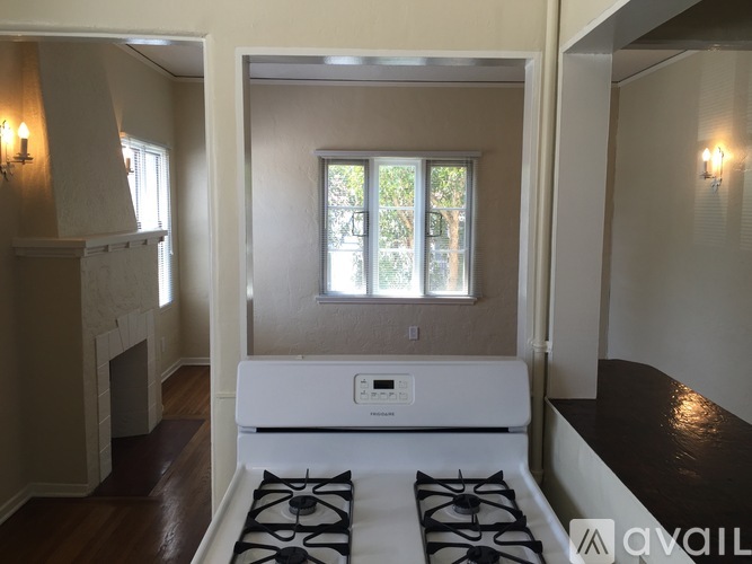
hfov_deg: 61.7
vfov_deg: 48.2
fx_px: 630
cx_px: 376
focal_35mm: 29
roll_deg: -1.0
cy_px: 282
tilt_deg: -6.4
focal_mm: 4.15
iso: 32
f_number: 2.2
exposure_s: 1/60
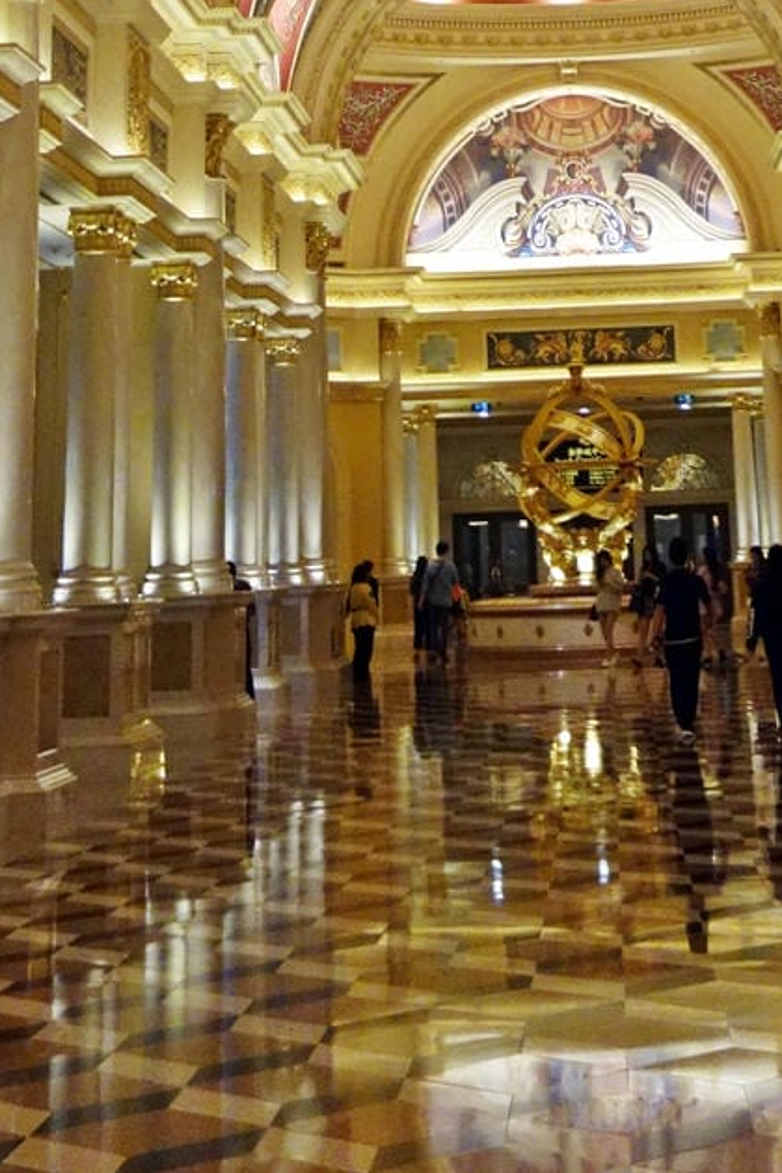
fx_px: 2606
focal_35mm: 80
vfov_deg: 22.2
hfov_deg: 17.0
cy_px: -426
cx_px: 547
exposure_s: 1/200
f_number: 1.8
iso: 640
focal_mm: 10.4
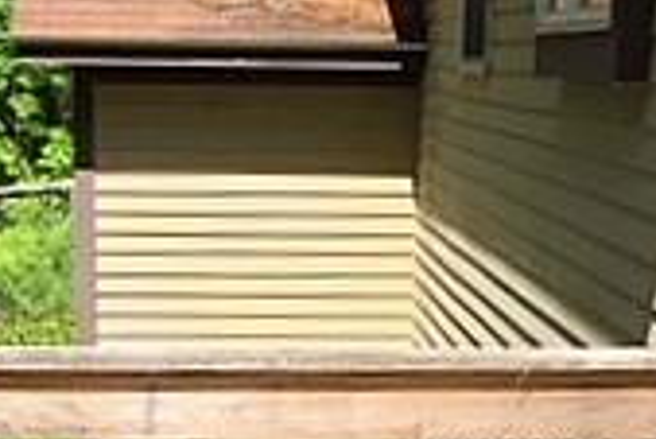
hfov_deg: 17.9
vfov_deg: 11.4
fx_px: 2079
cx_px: 318
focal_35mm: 114
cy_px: 734
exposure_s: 1/1479
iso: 25
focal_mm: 4.15
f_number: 2.2
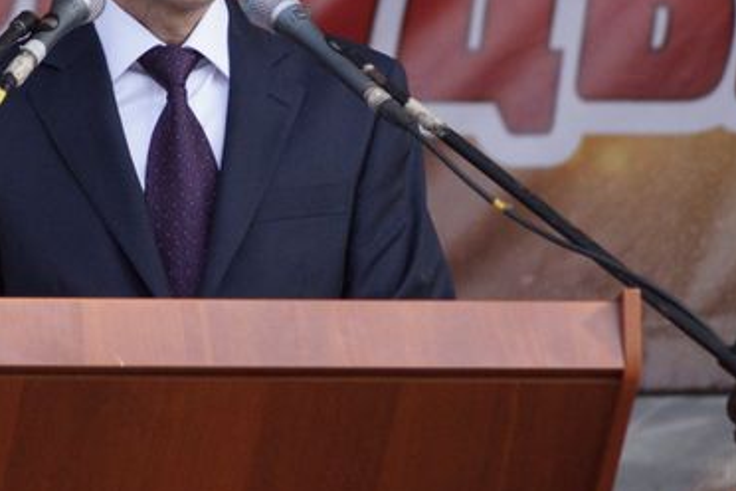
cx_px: 243
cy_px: 125
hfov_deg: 3.7
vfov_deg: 2.4
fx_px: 11530
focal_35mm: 564
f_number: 5.6
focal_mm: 200
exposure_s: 1/2000
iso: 2000
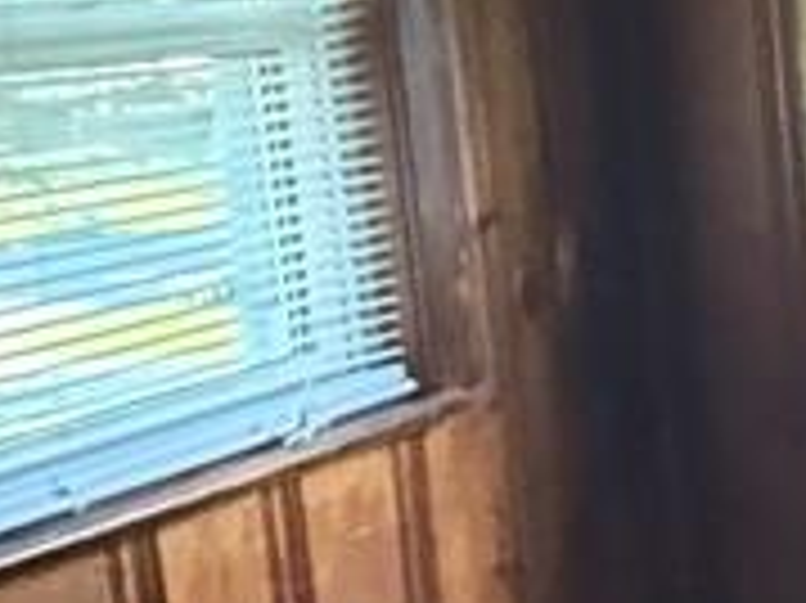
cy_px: 162
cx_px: 2220
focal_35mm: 80
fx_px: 1861
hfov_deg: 12.8
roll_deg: +0.2
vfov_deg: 18.3
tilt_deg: -8.3
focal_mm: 2.22
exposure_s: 1/43
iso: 1600
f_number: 2.2
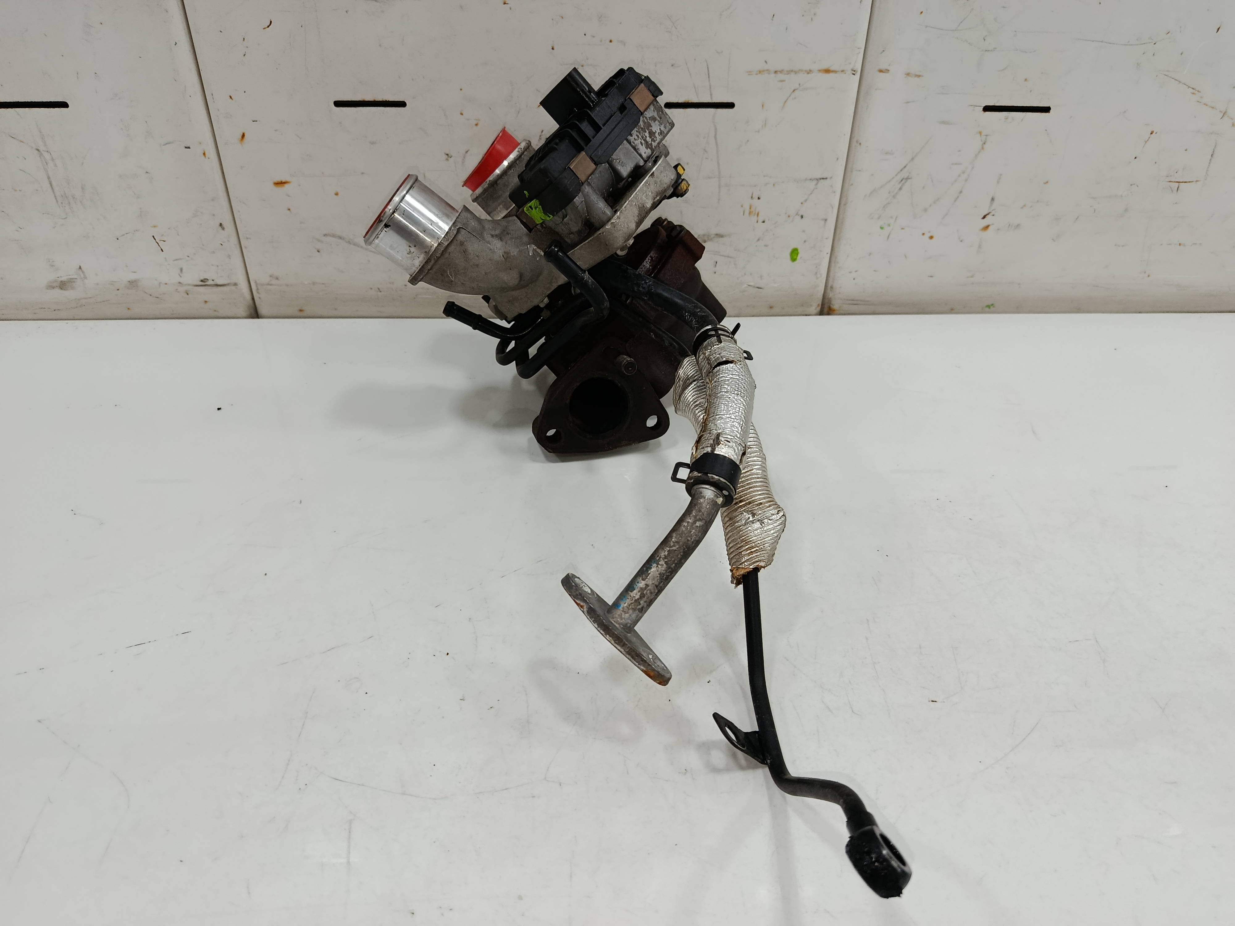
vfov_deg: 56.8
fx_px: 856
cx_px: 618
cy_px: 463
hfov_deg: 71.6
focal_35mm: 24
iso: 776
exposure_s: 1/100
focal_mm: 5.24
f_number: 1.7
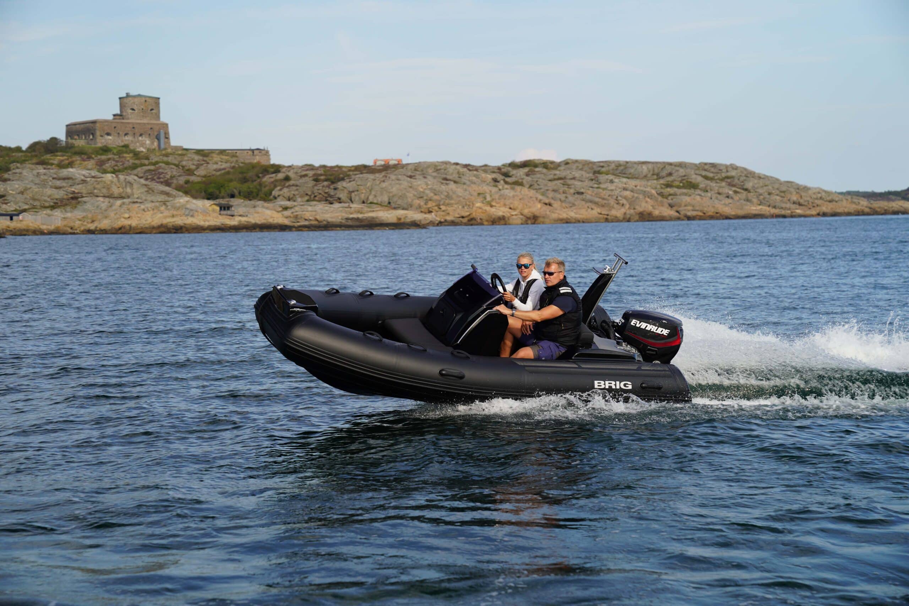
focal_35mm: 70
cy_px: 303
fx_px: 1767
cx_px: 454
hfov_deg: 28.8
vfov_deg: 19.5
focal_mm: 70
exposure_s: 1/800
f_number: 4
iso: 200
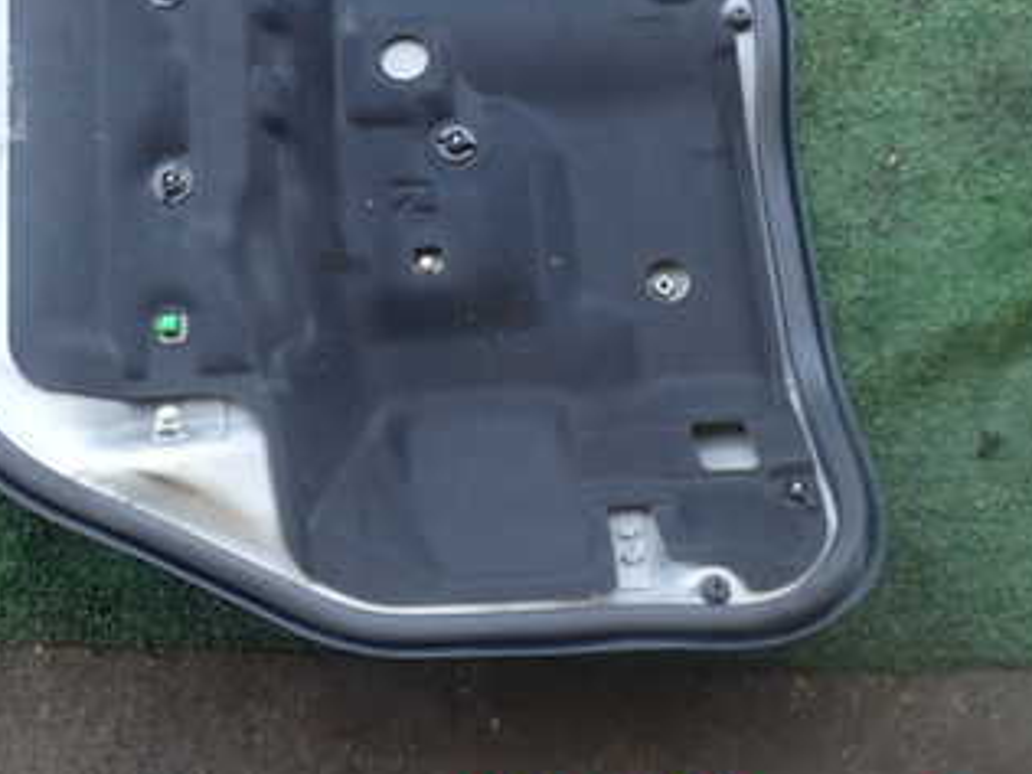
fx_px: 1699
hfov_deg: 33.0
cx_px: 229
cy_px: 121
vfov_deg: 25.1
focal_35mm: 57
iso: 200
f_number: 2.3
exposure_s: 1/125
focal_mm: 5.4
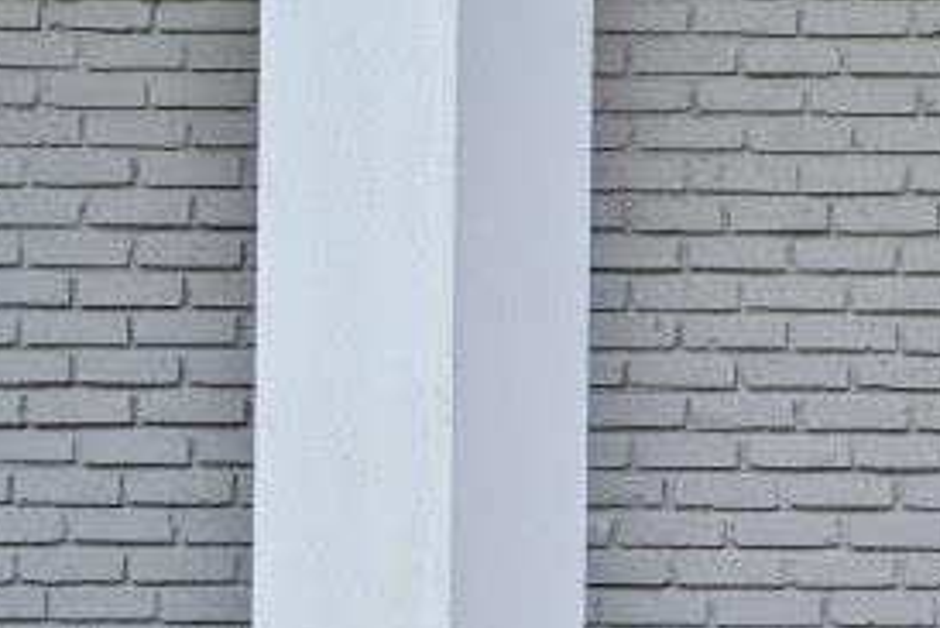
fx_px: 2142
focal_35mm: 82
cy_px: 666
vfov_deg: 16.3
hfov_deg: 15.9
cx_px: 2106
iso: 200
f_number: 5.6
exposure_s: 1/250
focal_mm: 15
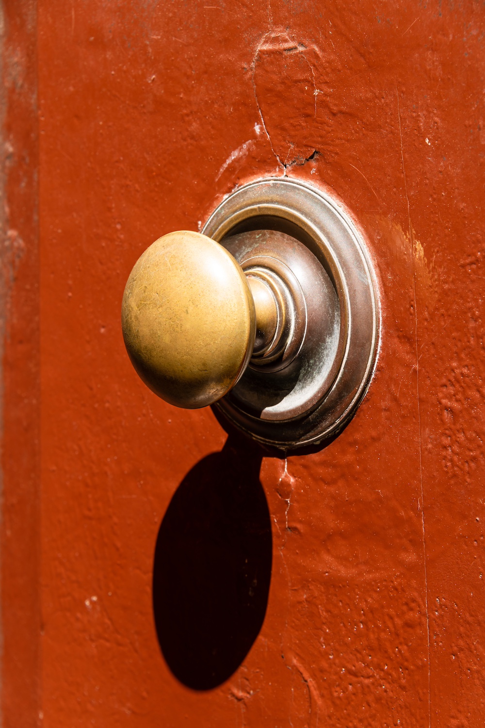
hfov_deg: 8.6
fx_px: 3233
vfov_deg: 12.8
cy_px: 364
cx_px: 242
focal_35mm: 160
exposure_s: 1/50
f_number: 11
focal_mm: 160
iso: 100
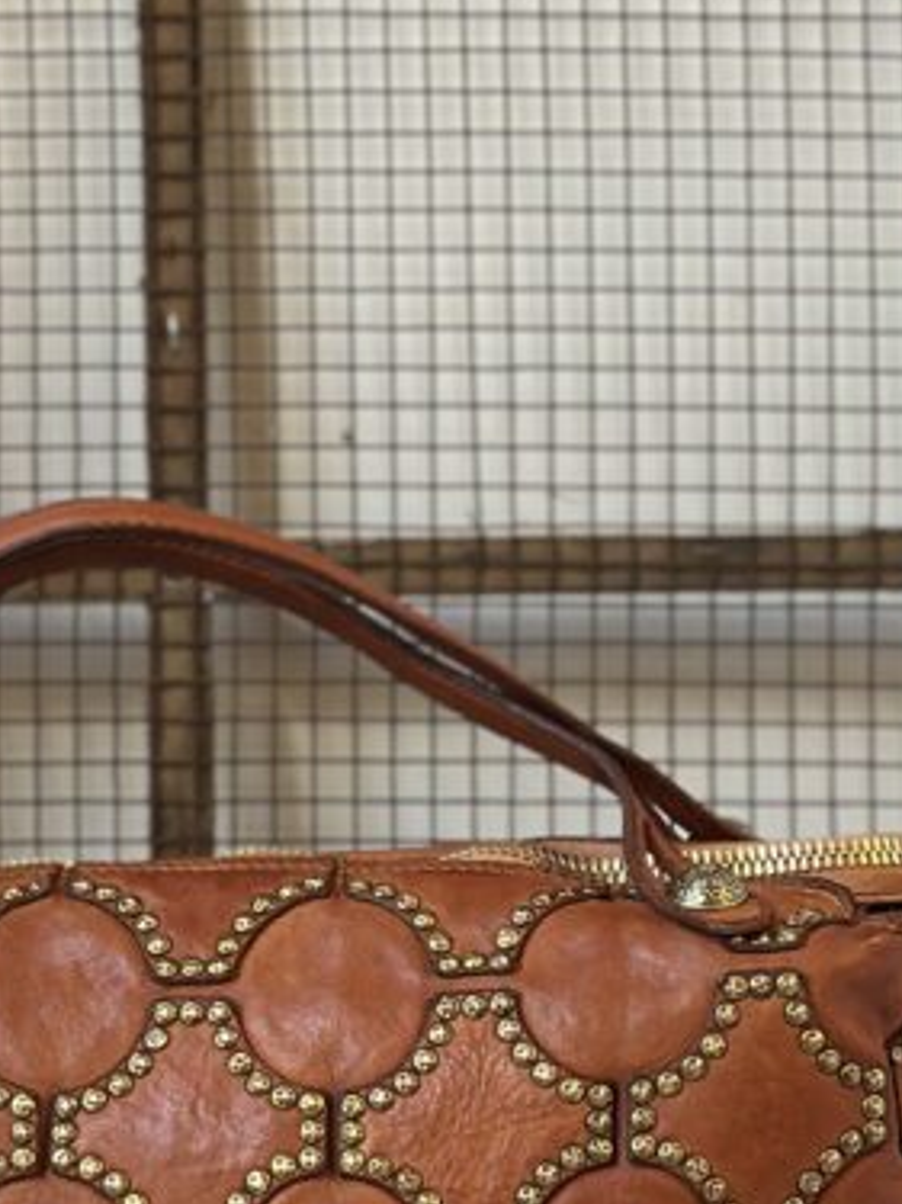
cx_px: 424
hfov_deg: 11.3
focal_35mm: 131
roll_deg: -0.1
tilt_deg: -3.5
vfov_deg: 15.0
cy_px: 491
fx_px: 4554
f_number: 1.78
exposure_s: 1/50
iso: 200
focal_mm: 6.86
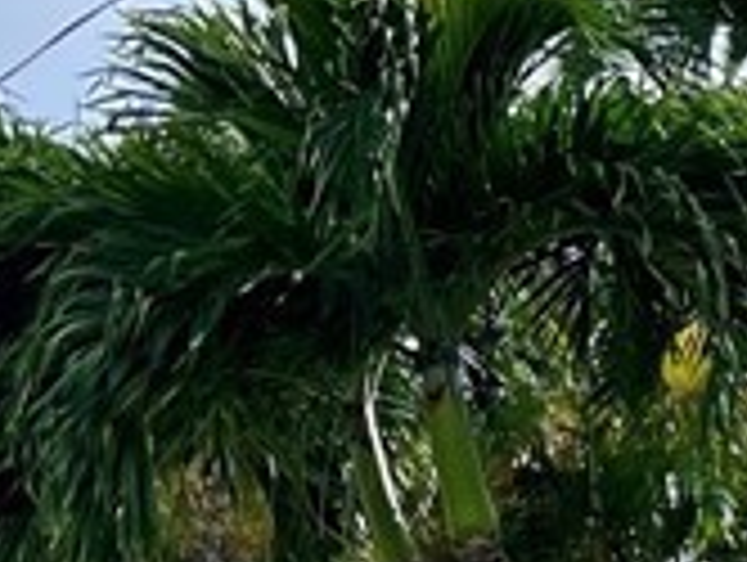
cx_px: 2124
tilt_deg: -1.5
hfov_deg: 9.8
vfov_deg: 8.8
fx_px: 3458
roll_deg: -0.5
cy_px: 1084
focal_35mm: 160
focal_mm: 5.7
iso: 50
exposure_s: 1/5076
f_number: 1.5
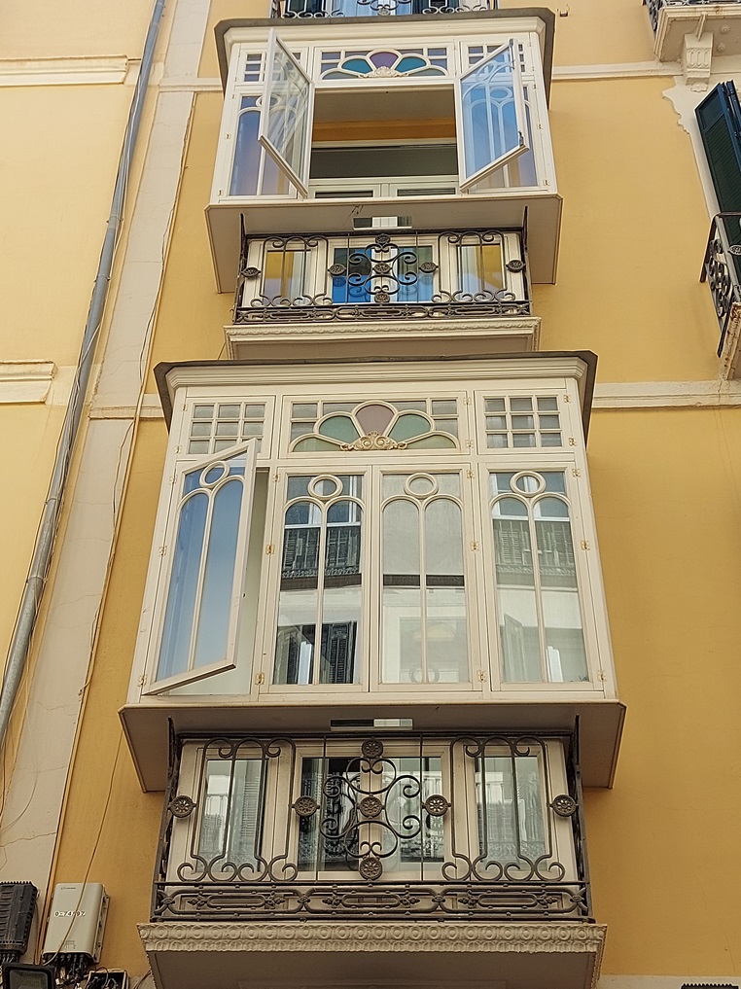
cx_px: 370
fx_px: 685
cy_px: 494
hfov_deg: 56.8
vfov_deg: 71.6
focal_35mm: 24
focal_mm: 5.23
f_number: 1.8
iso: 32
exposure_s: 1/470
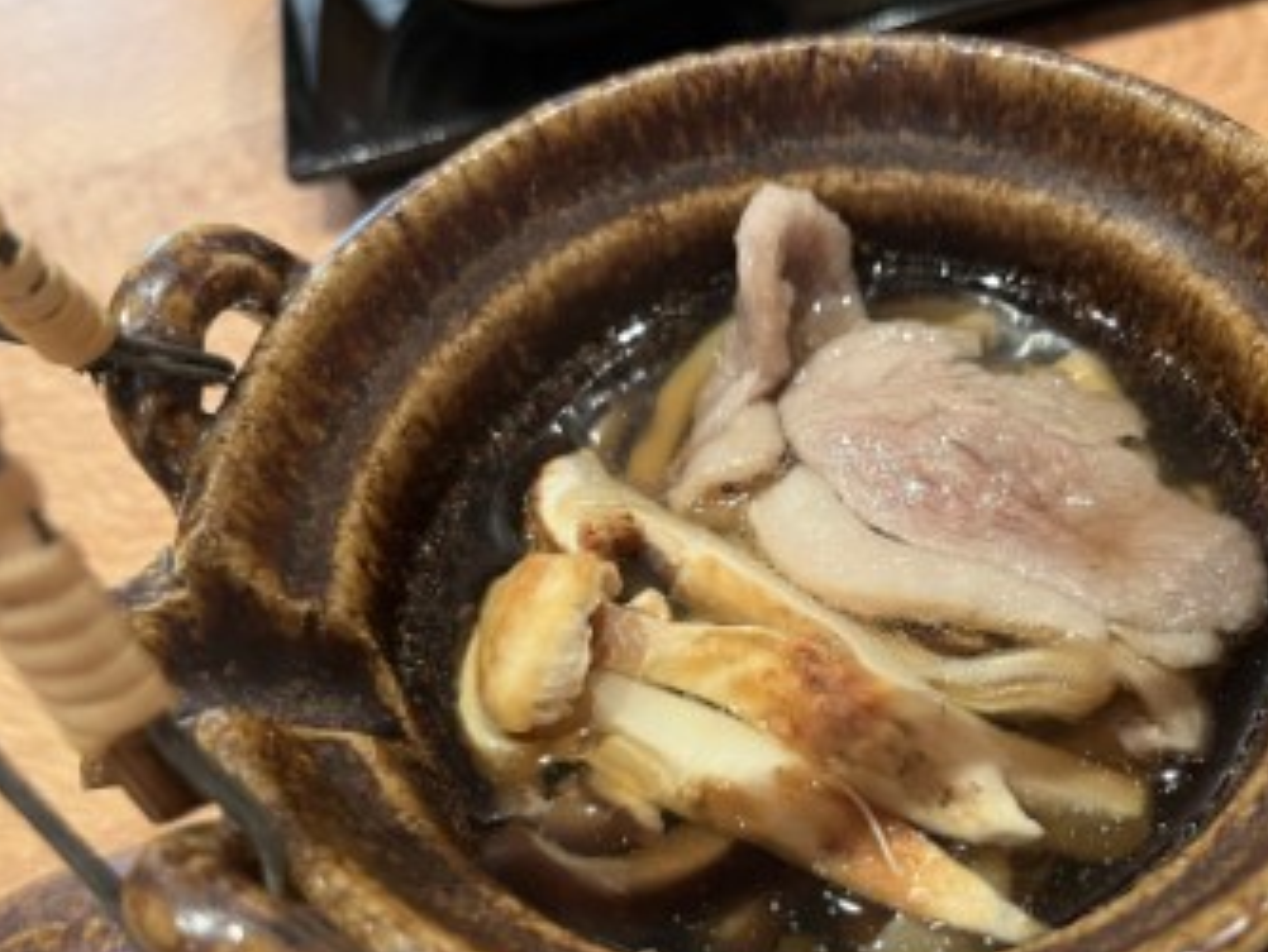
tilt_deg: -57.0
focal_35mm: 35
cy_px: 603
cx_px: 816
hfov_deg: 51.9
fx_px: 1283
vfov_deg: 40.4
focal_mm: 5.1
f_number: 1.6
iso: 250
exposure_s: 1/60
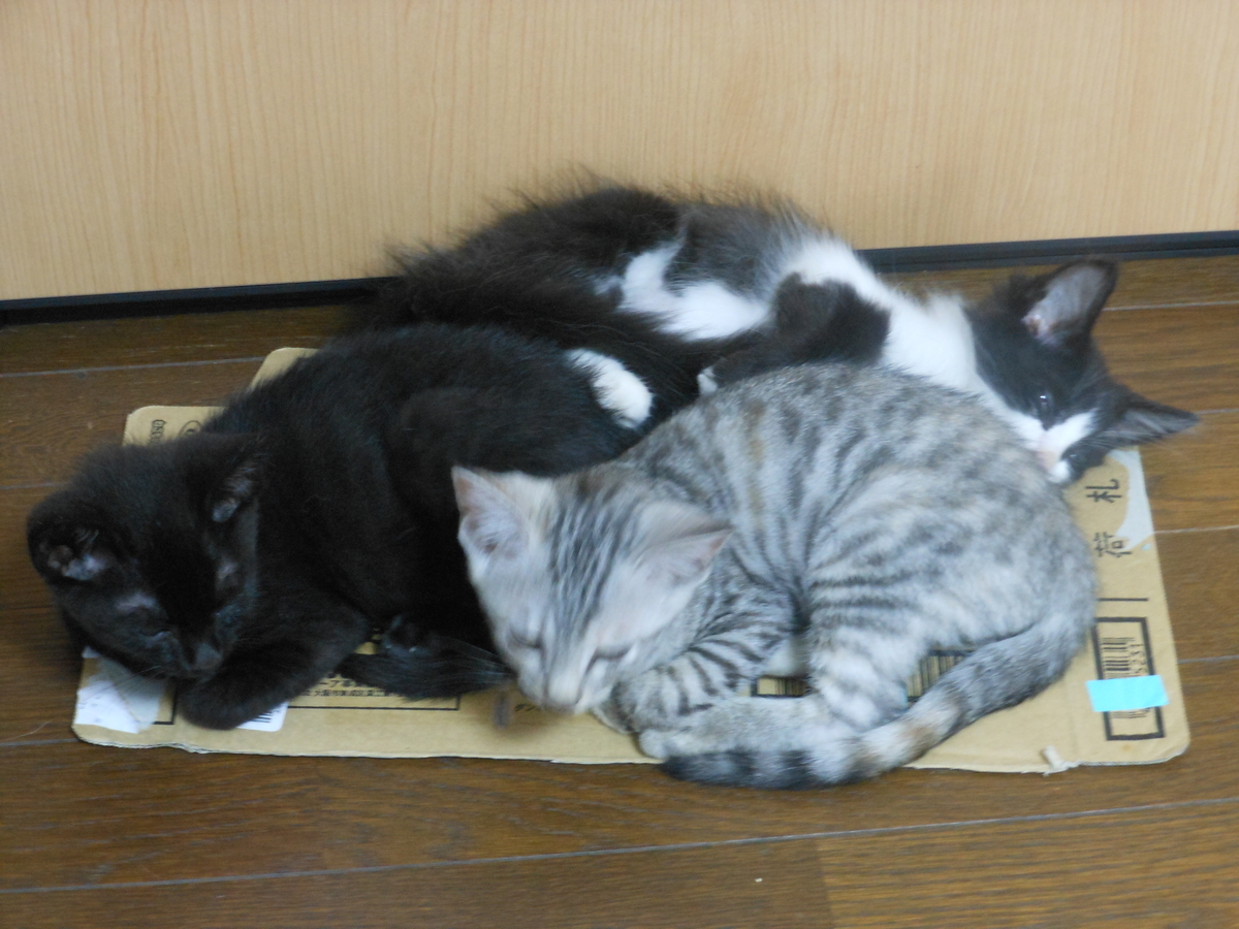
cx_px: 620
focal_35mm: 87
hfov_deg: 22.5
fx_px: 3114
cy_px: 464
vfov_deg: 17.0
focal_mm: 15.6
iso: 400
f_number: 5.3
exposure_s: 1/4
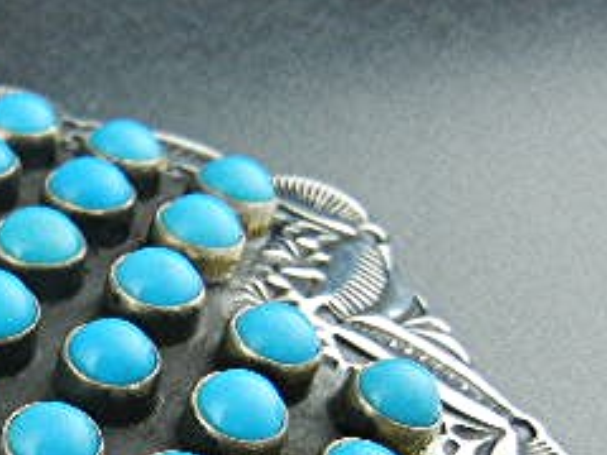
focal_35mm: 120
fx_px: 2104
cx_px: -157
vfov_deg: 12.2
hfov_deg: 15.7
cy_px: 498
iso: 400
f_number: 3.8
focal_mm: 8.1
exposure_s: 1/26.5
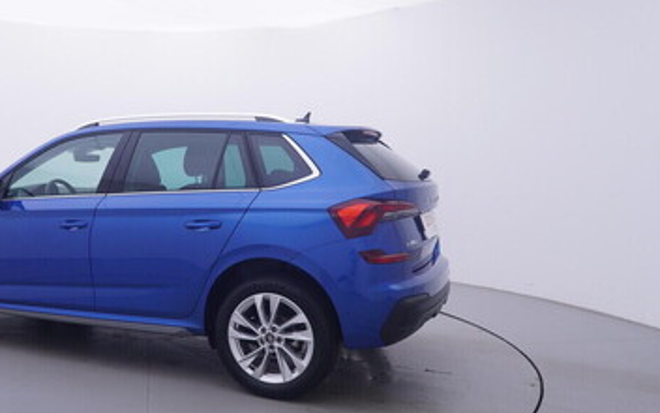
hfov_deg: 51.9
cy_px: 206
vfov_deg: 35.5
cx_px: 164
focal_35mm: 36
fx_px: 644
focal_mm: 15
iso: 200
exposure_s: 1/80
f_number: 5
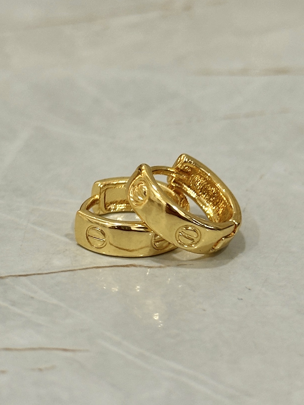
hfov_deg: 30.3
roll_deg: -3.8
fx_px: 562
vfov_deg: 39.7
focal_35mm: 48
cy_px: 202
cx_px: 152
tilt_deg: -26.3
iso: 80
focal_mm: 6.86
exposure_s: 1/60
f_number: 1.78
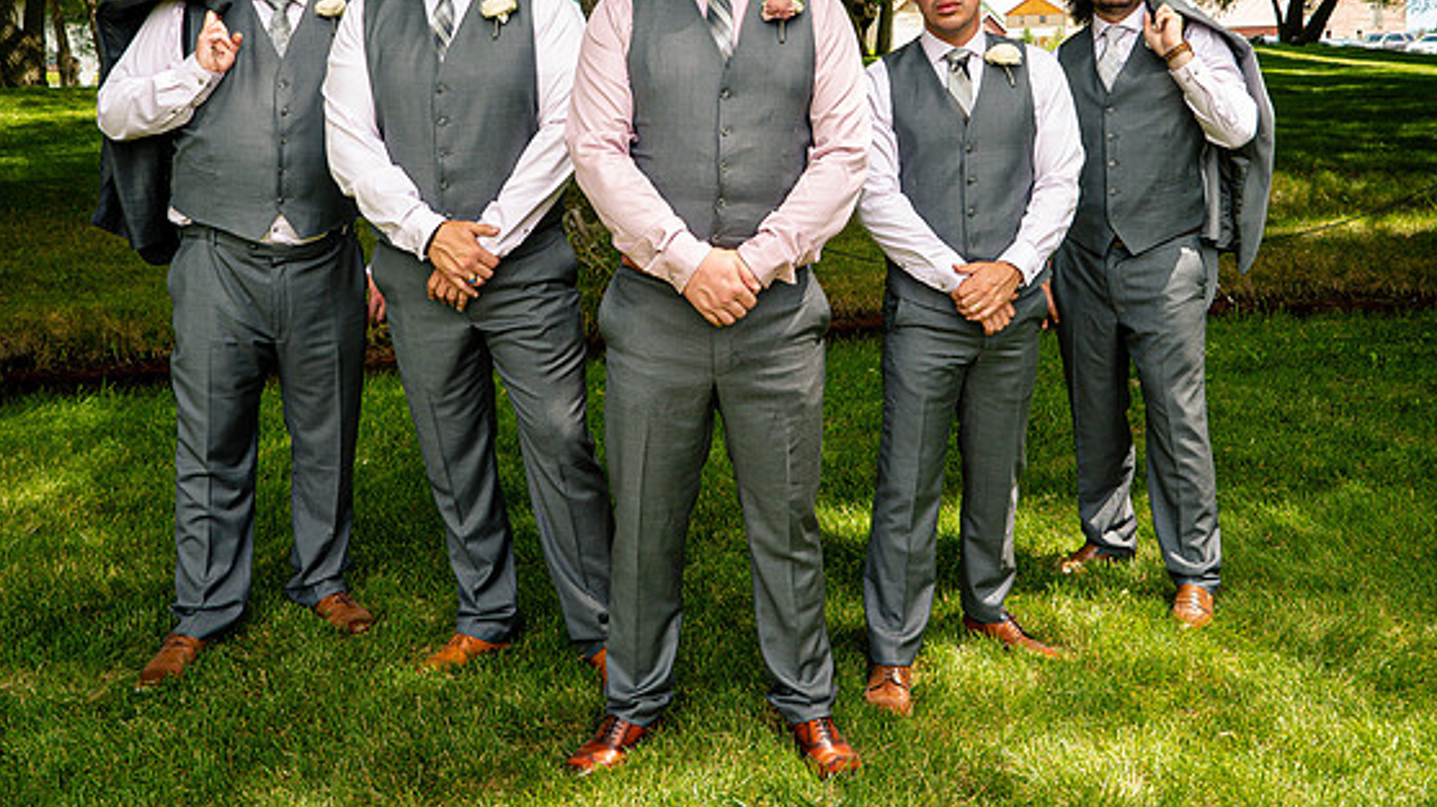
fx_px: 1524
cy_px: 275
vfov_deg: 29.5
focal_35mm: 40
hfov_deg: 50.5
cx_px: 724
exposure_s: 1/80
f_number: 7.1
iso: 100
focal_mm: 29
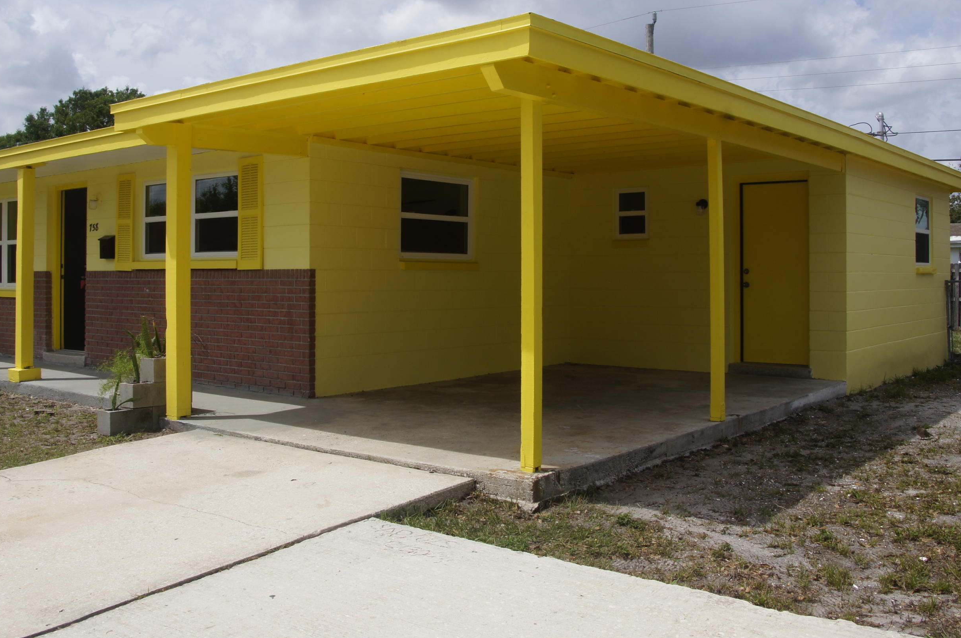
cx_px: 449
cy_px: 252
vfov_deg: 35.7
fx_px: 986
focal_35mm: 37
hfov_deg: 51.9
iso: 100
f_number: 11
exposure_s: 1/160
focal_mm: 20
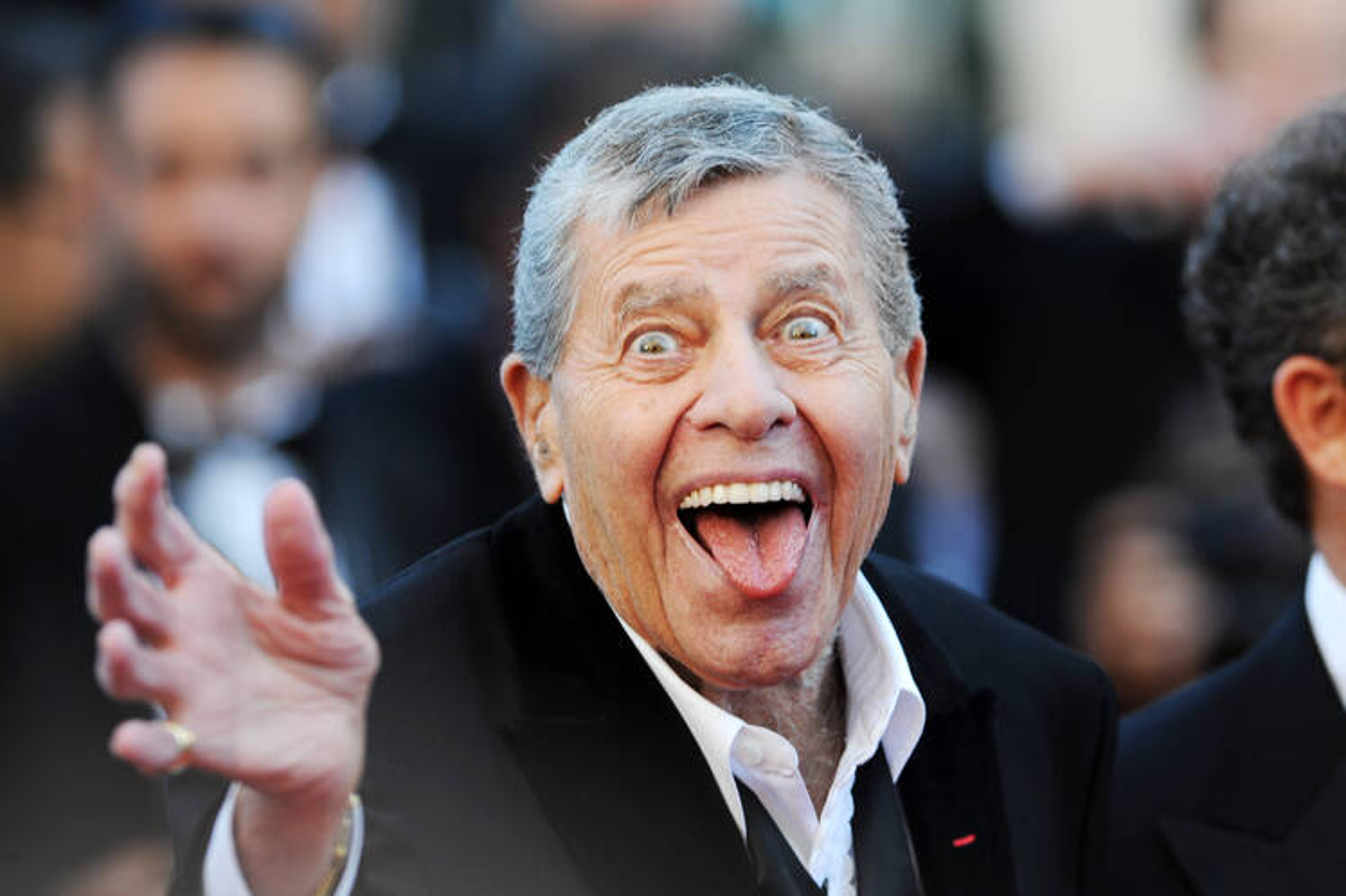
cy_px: 448
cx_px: 673
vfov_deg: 4.6
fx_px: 11211
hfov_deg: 6.9
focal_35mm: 300
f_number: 5
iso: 640
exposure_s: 1/500
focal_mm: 300
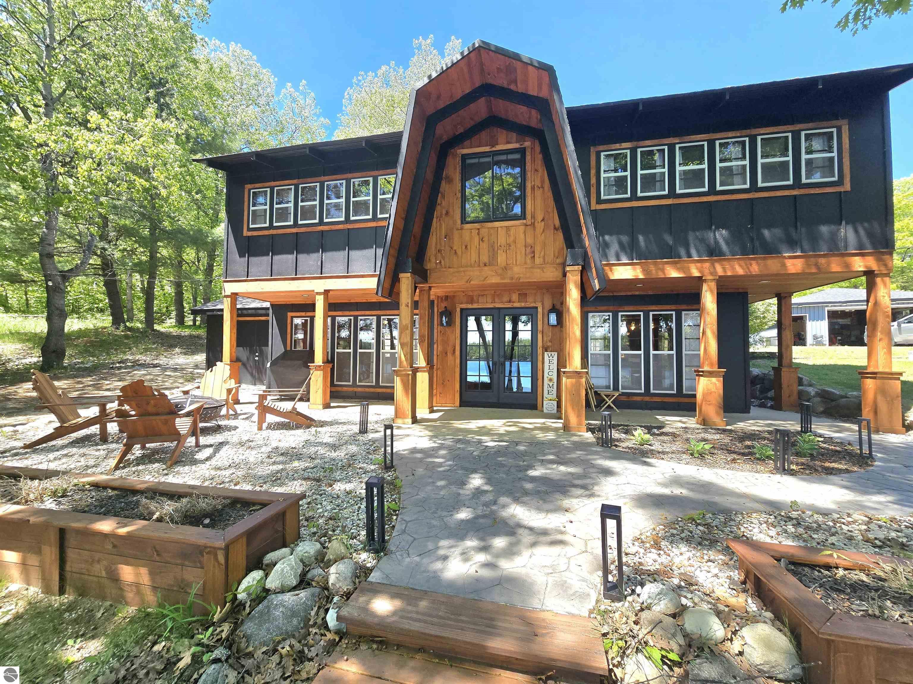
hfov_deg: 106.2
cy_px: 342
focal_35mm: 13
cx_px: 456
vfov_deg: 89.9
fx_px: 343
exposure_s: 1/588
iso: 50
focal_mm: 2.2
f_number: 2.2
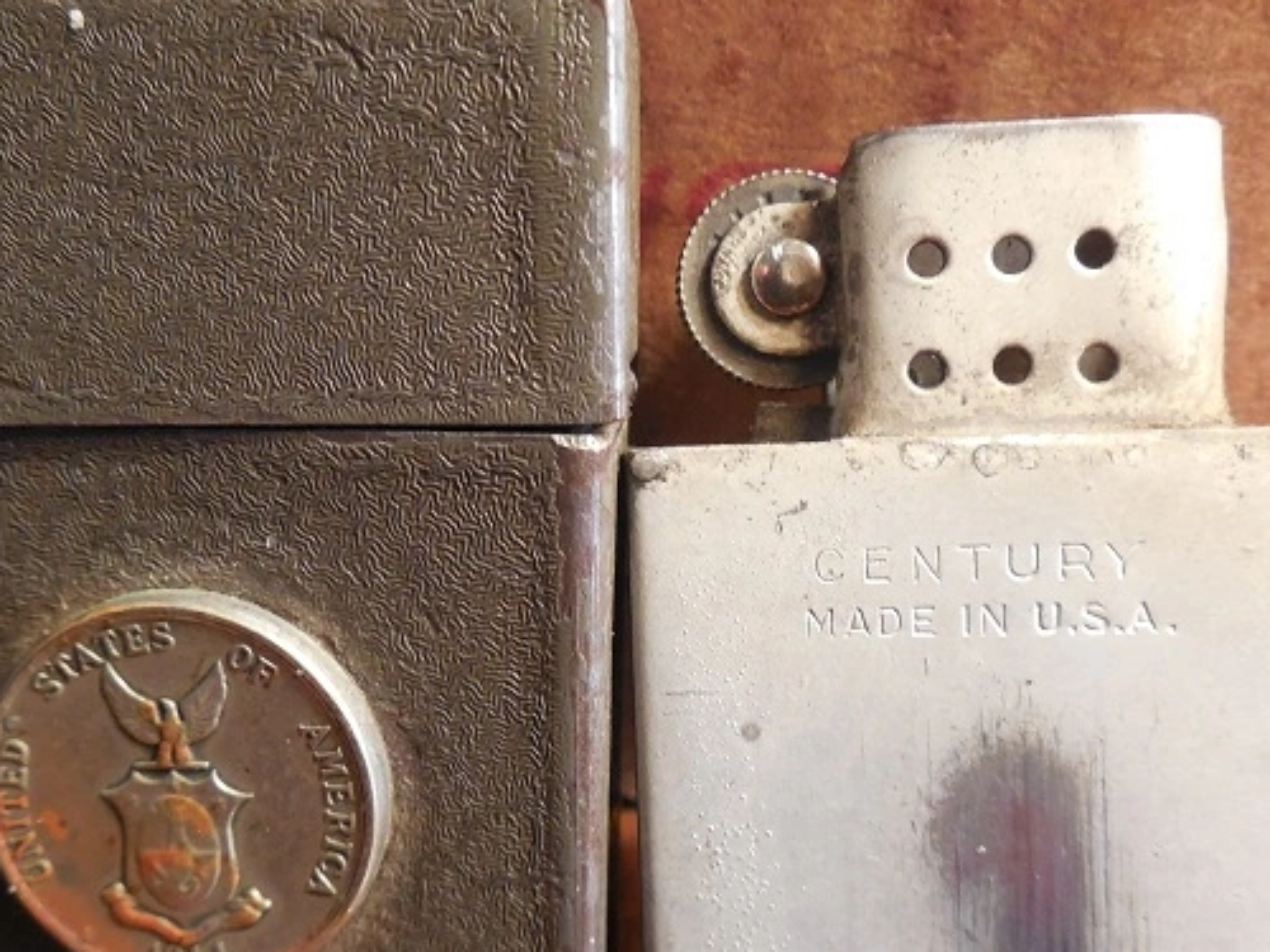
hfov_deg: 52.5
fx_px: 1284
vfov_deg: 40.7
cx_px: 574
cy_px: 512
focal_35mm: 35
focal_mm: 4.5
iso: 400
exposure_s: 1/8
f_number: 3.3
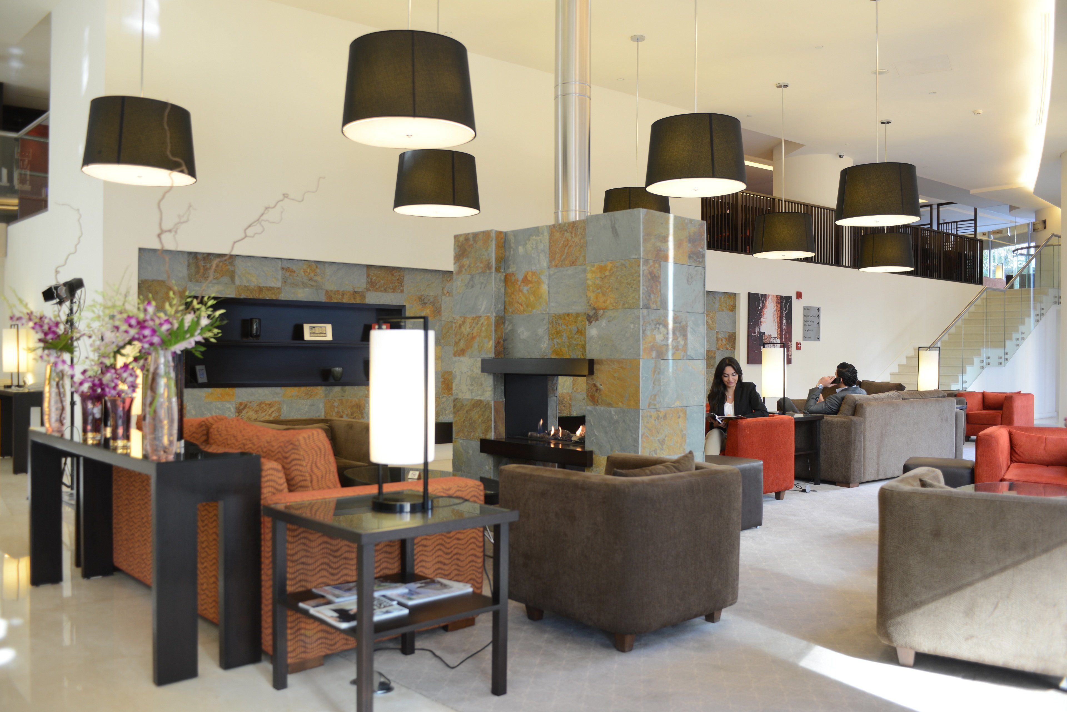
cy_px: 356
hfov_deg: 65.5
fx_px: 830
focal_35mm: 28
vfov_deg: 46.4
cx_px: 534
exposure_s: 1/40
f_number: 3.2
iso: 200
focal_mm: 28
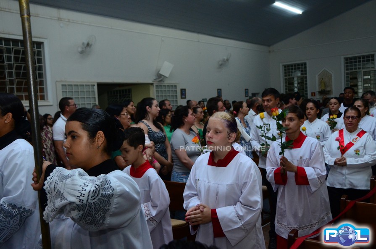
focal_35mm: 36
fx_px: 375
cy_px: 124
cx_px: 188
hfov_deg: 53.2
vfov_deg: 36.7
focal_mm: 24
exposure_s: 1/200
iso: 1600
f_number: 5
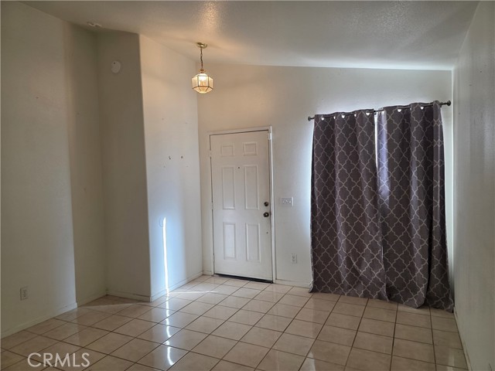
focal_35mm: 23
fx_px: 329
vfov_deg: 58.9
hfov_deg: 73.9
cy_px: 186
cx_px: 248
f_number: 1.7
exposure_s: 1/120
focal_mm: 6.3
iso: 125
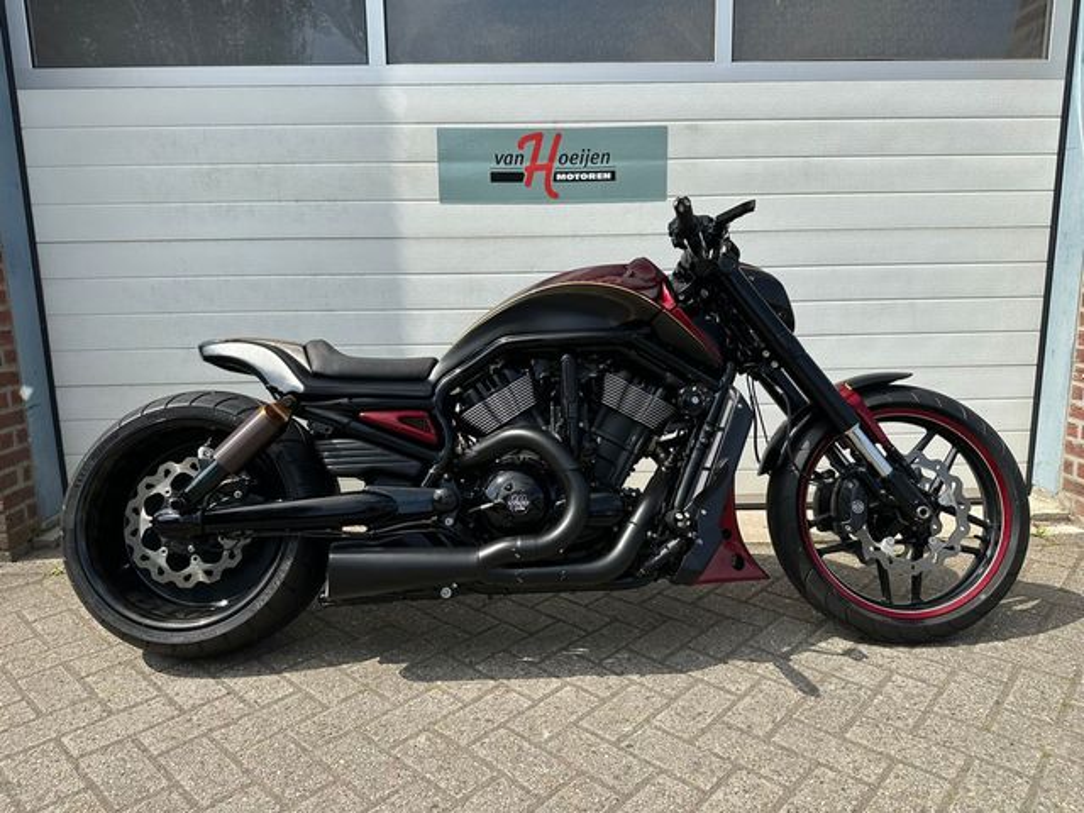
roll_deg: +1.5
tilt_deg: -10.7
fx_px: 752
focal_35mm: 24
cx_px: 542
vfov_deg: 56.8
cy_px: 406
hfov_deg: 71.6
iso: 80
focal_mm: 6.86
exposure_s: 1/4016
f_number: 1.78
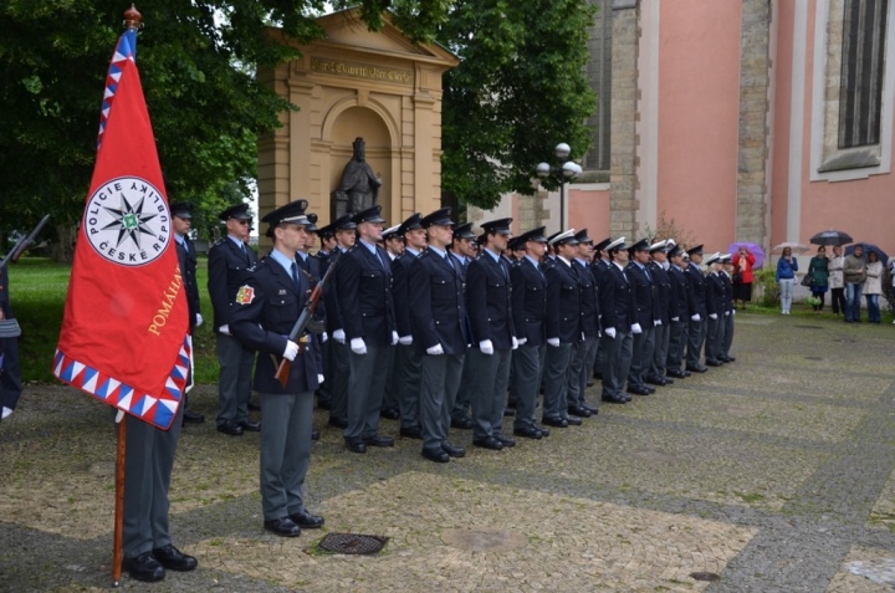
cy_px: 296
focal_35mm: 39
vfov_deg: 34.1
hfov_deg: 49.6
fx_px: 968
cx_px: 448
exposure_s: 1/250
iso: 200
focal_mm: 26
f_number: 4
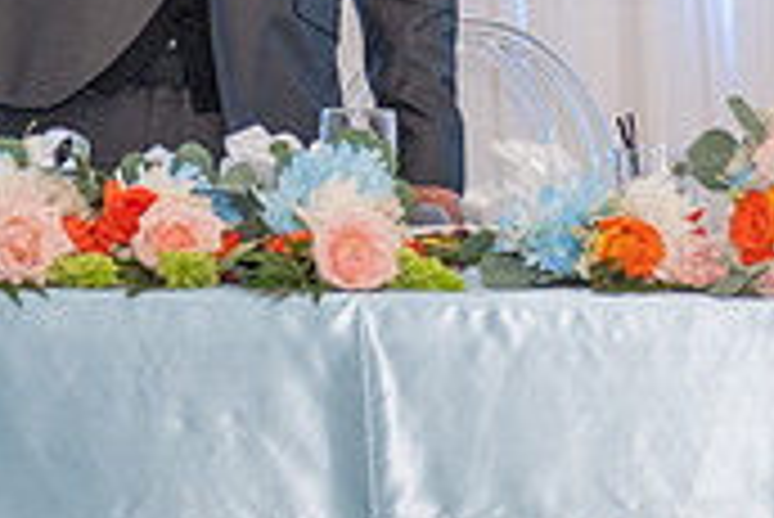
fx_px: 4949
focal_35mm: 230
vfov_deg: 5.9
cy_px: -159
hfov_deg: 8.9
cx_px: 724
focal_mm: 62
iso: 1000
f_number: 3.2
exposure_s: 1/160
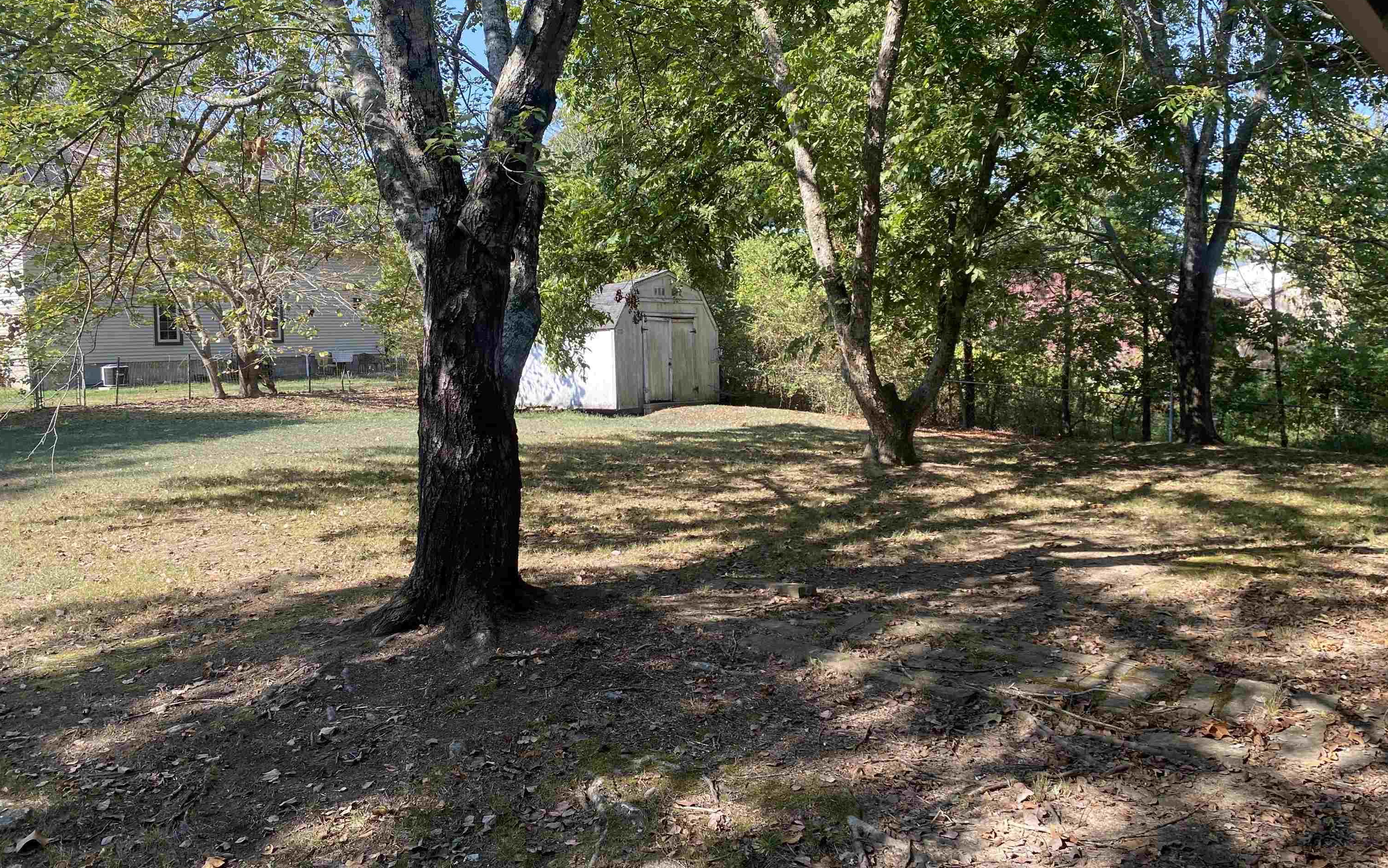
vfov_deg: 44.5
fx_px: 1059
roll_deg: +1.3
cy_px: 383
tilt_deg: -1.1
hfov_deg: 66.5
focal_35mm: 28
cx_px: 702
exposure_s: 1/428
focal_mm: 4.25
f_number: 1.8
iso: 32
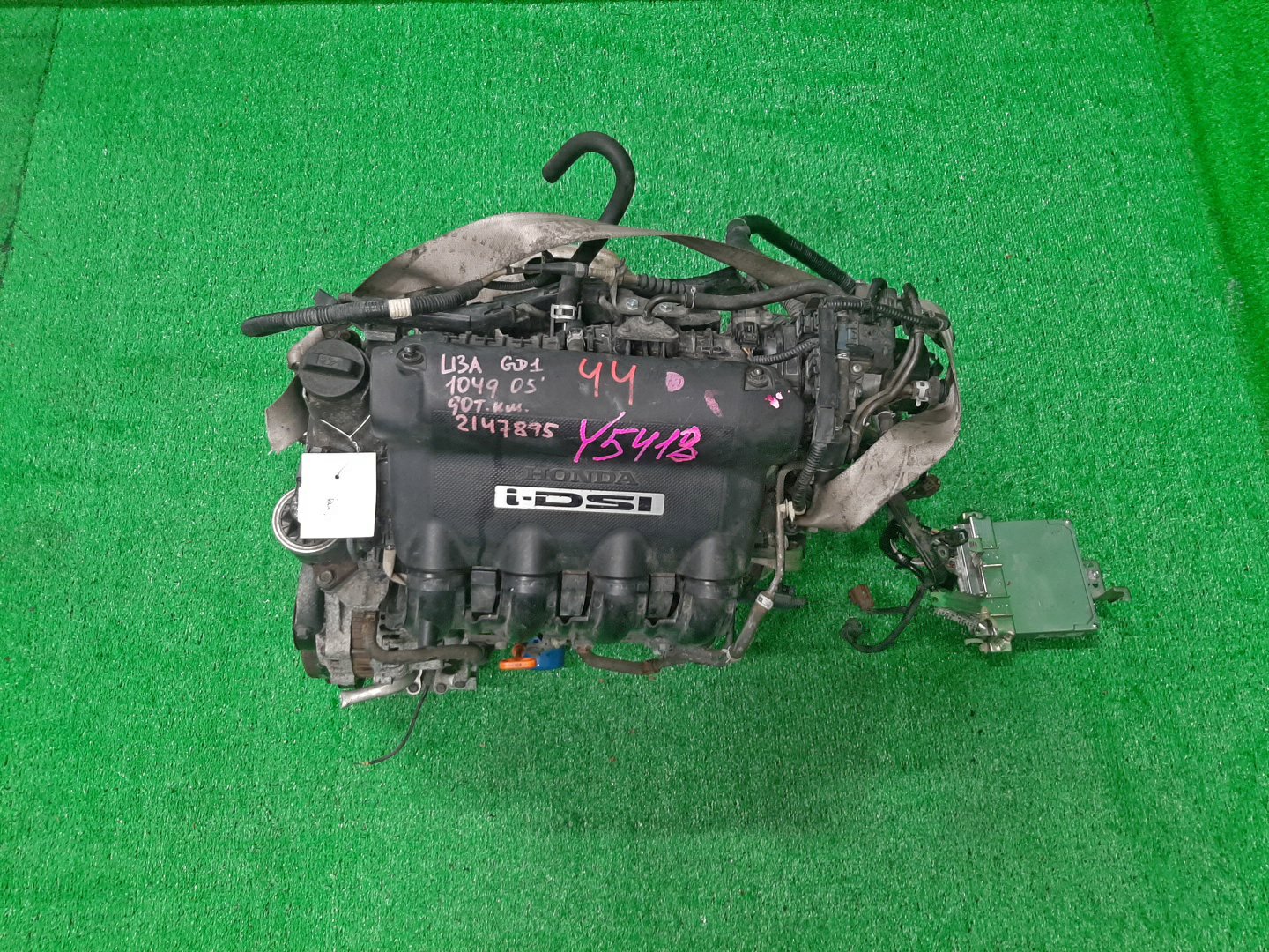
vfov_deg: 53.1
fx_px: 953
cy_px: 476
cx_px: 634
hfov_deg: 67.3
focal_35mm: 26
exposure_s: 1/50
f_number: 1.7
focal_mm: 3.93
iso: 105
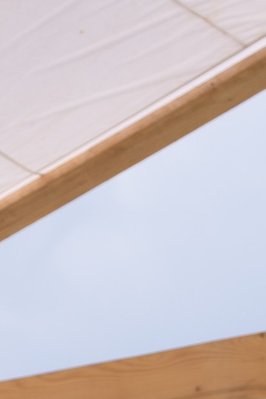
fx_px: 4962
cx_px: -32
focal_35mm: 448
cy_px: 1009
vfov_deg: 4.5
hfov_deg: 3.1
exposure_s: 1/800
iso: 160
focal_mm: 45.5
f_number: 4
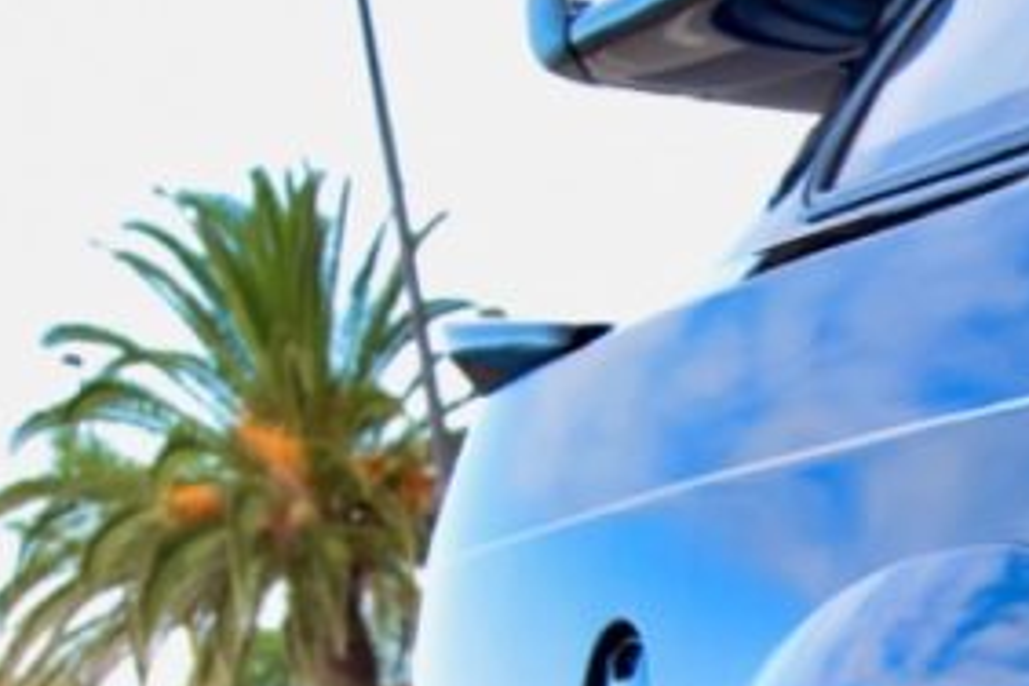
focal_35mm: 120
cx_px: 1773
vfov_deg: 10.8
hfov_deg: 15.1
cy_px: 1146
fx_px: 3430
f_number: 6.3
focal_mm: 22
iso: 400
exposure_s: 1/160
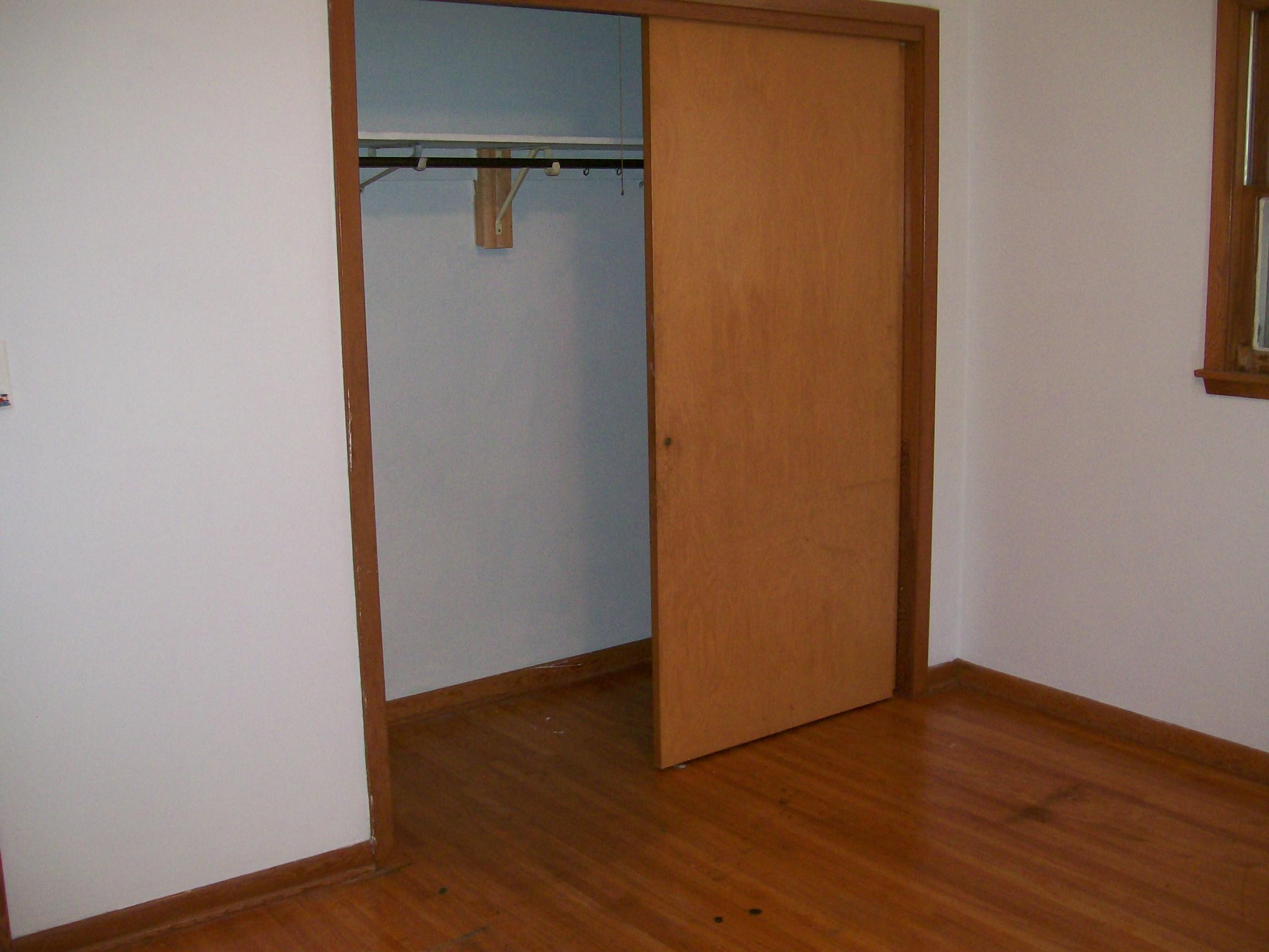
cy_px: 476
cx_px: 634
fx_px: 1320
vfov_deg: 39.7
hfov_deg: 51.4
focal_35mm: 36
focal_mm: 6
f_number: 2.7
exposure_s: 1/64
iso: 140
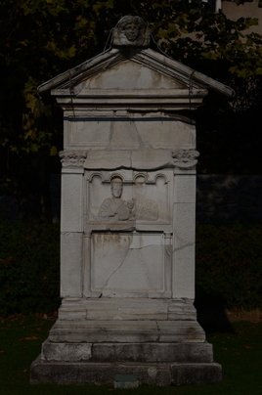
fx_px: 1643
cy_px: 198
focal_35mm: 150
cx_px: 131
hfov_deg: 9.1
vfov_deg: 13.7
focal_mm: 100
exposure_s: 1/2500
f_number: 13
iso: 320
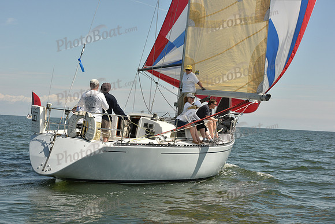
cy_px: 112
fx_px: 652
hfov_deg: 28.8
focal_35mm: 70
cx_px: 168
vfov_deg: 19.5
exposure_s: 1/1000
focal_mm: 70
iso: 320
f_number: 10
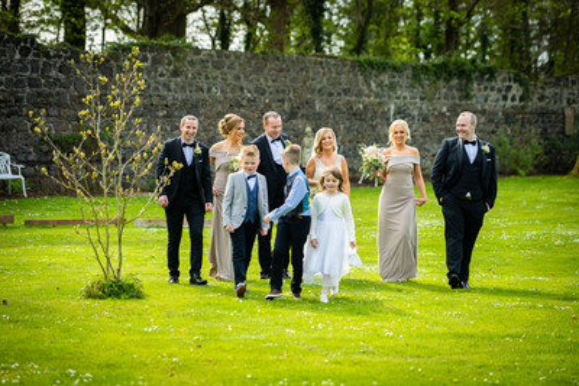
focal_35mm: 110
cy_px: 193
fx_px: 1770
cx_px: 290
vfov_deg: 12.5
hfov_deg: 18.6
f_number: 3.2
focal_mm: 110
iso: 160
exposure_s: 1/800
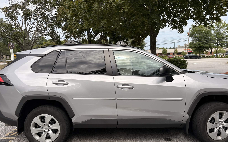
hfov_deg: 66.5
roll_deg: +2.1
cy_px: 84
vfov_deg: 44.4
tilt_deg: -6.7
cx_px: 115
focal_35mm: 28
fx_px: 174
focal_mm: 5.96
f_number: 1.6
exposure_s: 1/2865
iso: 50
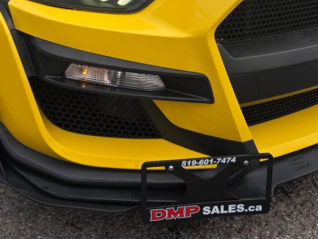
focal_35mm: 51
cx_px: 120
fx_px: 469
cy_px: 14
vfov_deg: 27.3
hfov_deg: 37.3
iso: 40
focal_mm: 6.3
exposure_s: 1/1814
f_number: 1.7
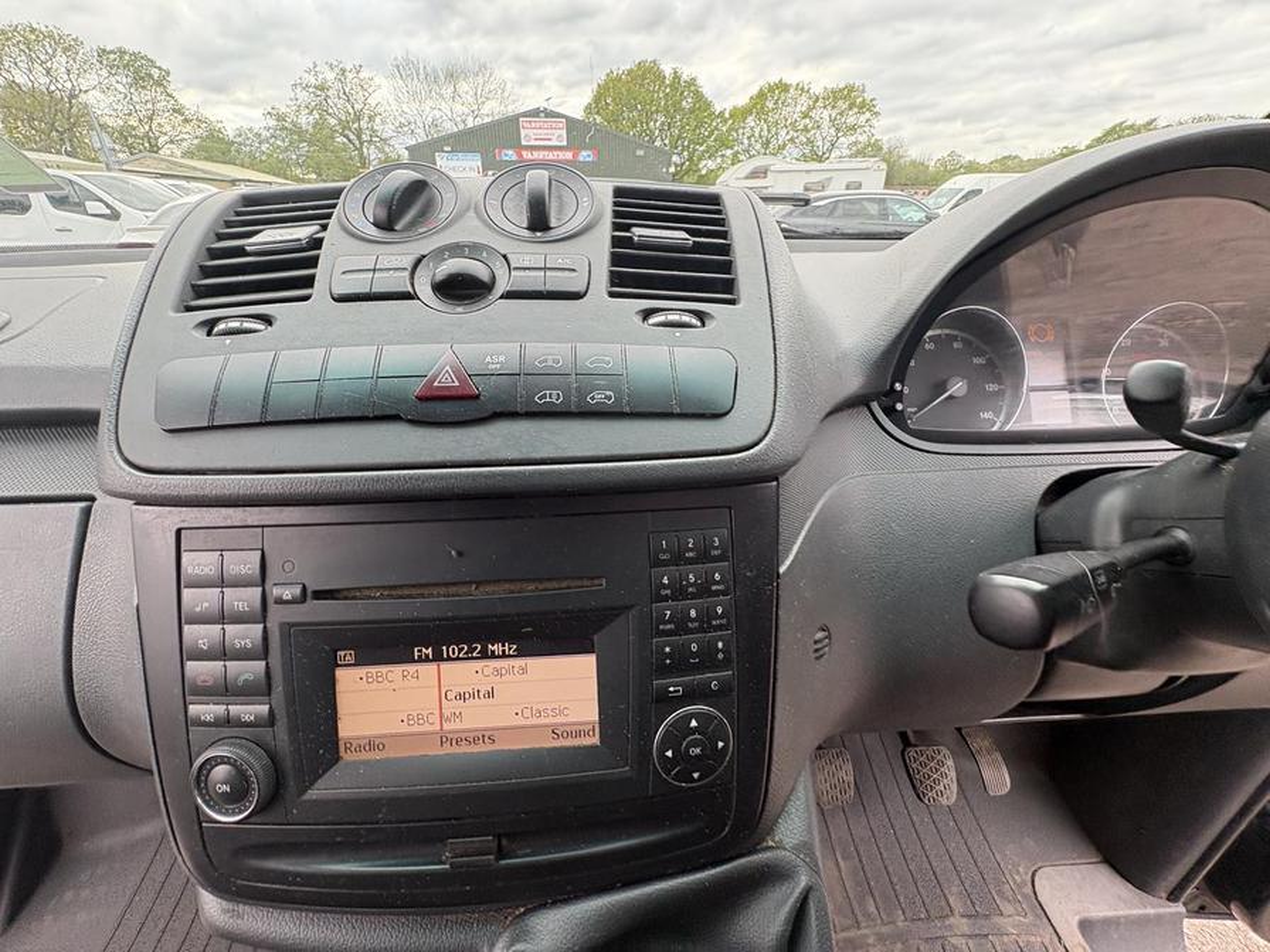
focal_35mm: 14
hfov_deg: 102.1
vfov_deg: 85.7
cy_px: 476
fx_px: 514
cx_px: 635
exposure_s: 1/99
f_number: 2.2
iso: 100
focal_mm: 2.22
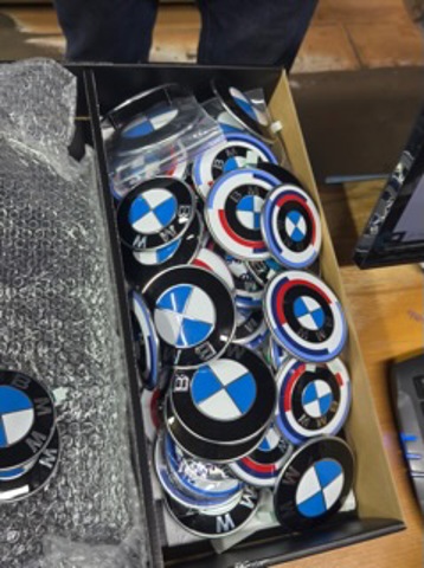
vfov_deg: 52.7
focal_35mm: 35
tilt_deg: -66.2
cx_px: 212
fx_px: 574
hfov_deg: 40.6
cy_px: 284
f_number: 1.78
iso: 125
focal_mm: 6.76
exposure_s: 1/100
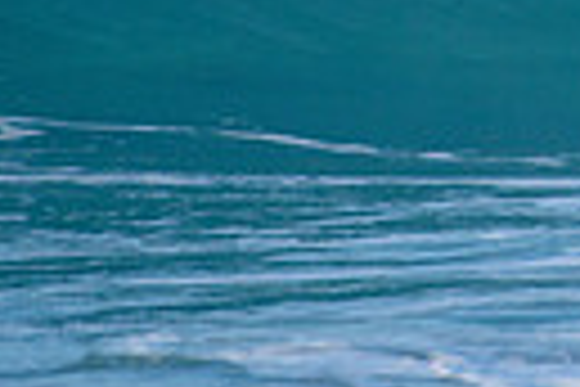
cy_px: -191
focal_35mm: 2245
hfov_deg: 0.9
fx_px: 36167
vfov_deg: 0.6
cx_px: 724
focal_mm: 500
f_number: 5.6
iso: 450
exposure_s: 1/2000
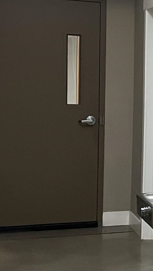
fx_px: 678
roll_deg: -1.2
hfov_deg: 11.6
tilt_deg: -3.3
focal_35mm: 94
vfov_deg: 22.7
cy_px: 127
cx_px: 307
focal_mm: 5.7
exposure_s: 1/40
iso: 500
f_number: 1.5
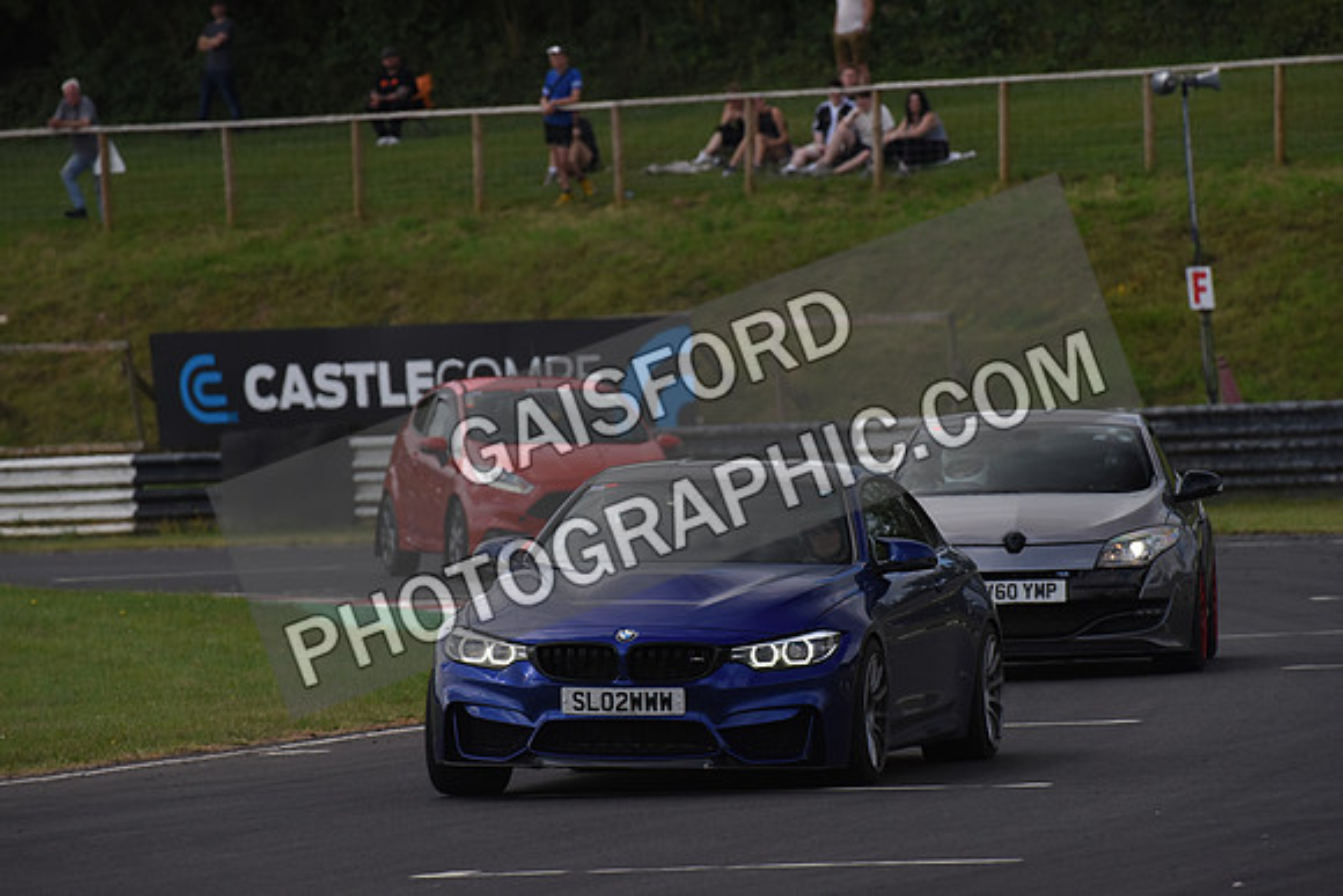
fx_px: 14925
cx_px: 672
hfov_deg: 5.2
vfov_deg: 3.4
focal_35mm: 400
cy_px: 448
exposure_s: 1/1000
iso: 1250
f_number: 8
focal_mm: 400
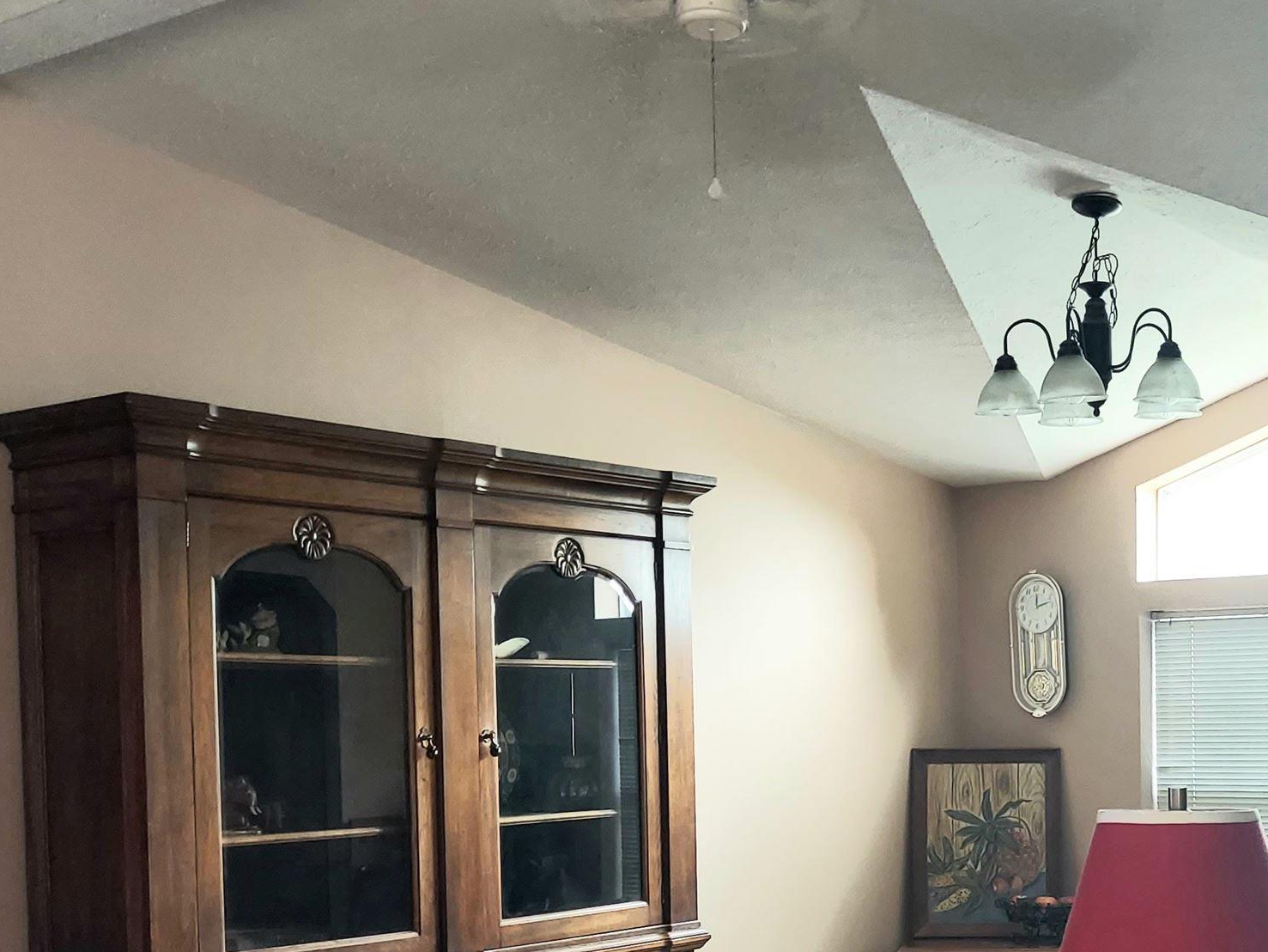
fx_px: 1905
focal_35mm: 52
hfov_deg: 35.4
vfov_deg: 27.4
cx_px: 1055
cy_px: 772
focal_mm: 4.6
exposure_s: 1/30
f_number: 2
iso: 250
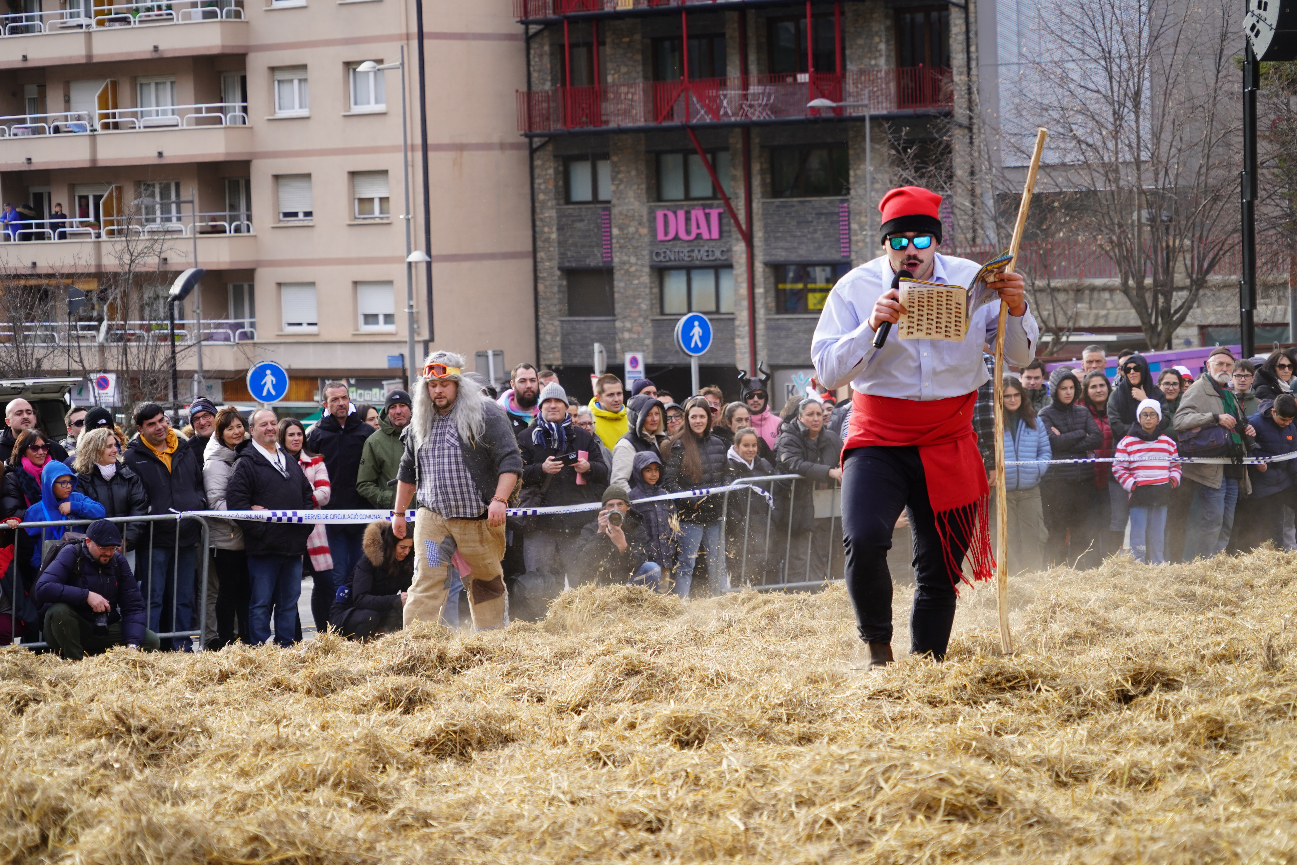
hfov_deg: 19.3
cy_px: 432
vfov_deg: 12.9
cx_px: 648
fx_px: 3819
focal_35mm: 106
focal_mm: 106
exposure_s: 1/125
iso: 200
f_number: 6.3
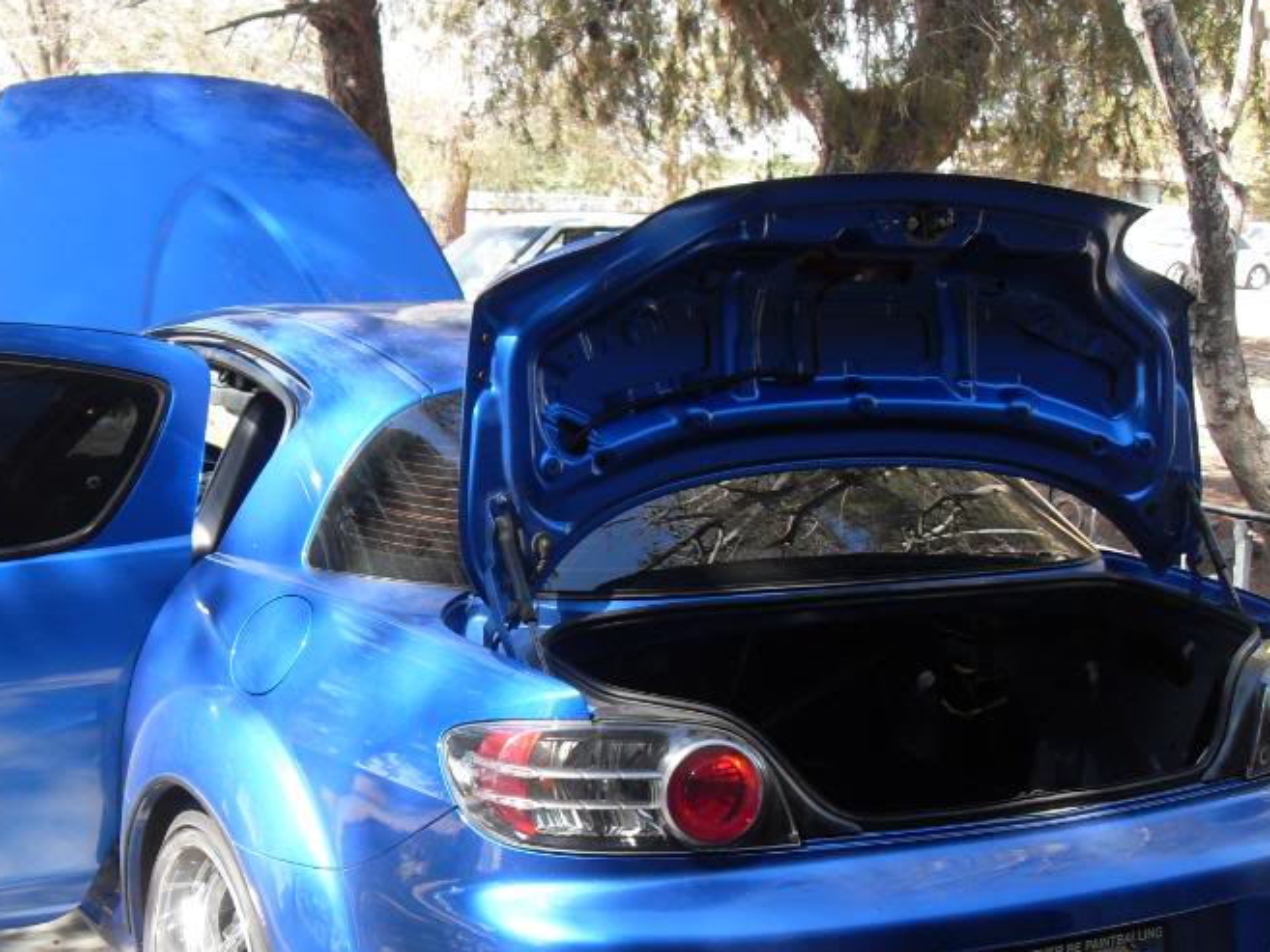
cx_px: 514
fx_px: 1945
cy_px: 645
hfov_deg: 36.0
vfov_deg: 27.3
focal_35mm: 53
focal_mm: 6.3
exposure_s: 1/180
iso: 80
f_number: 2.8
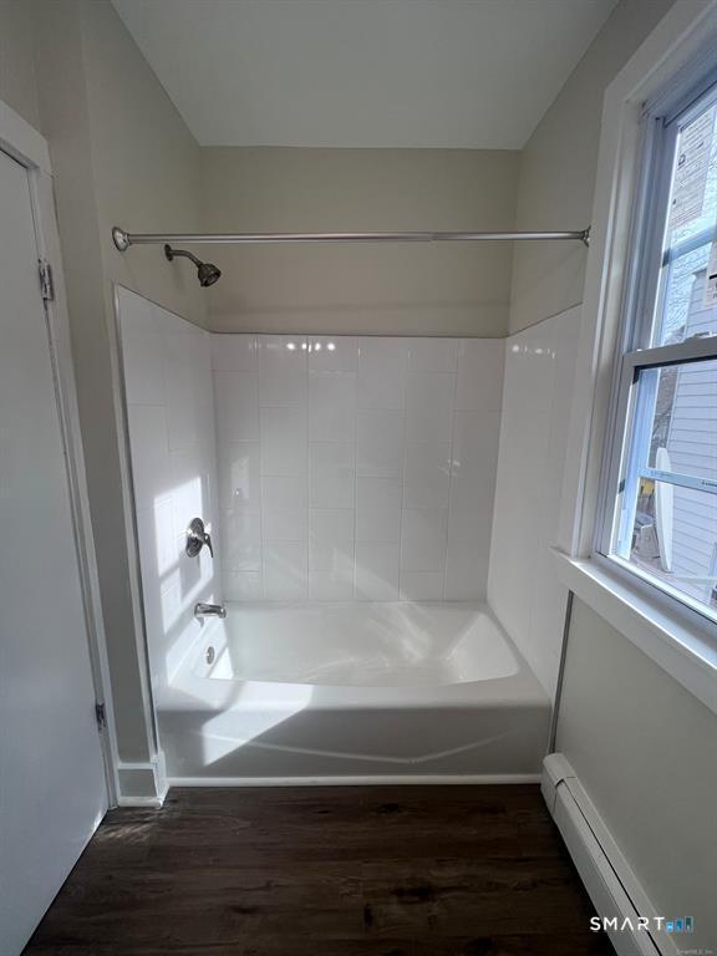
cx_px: 358
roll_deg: -1.7
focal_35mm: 13
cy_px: 478
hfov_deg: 89.9
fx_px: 359
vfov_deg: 106.2
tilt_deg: -9.7
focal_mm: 1.57
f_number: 1.8
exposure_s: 1/327
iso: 32
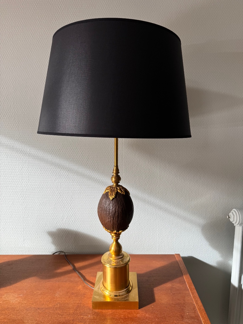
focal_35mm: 24
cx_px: 122
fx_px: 225
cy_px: 162
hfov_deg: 56.8
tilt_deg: -7.4
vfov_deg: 71.6
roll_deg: +1.0
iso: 80
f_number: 1.78
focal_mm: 6.76
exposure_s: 1/412
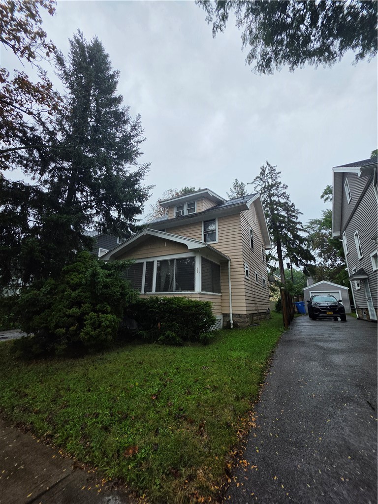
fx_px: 189
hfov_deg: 89.9
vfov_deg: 106.2
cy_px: 252
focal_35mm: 13
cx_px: 189
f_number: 1.9
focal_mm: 2.2
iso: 32
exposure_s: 1/593
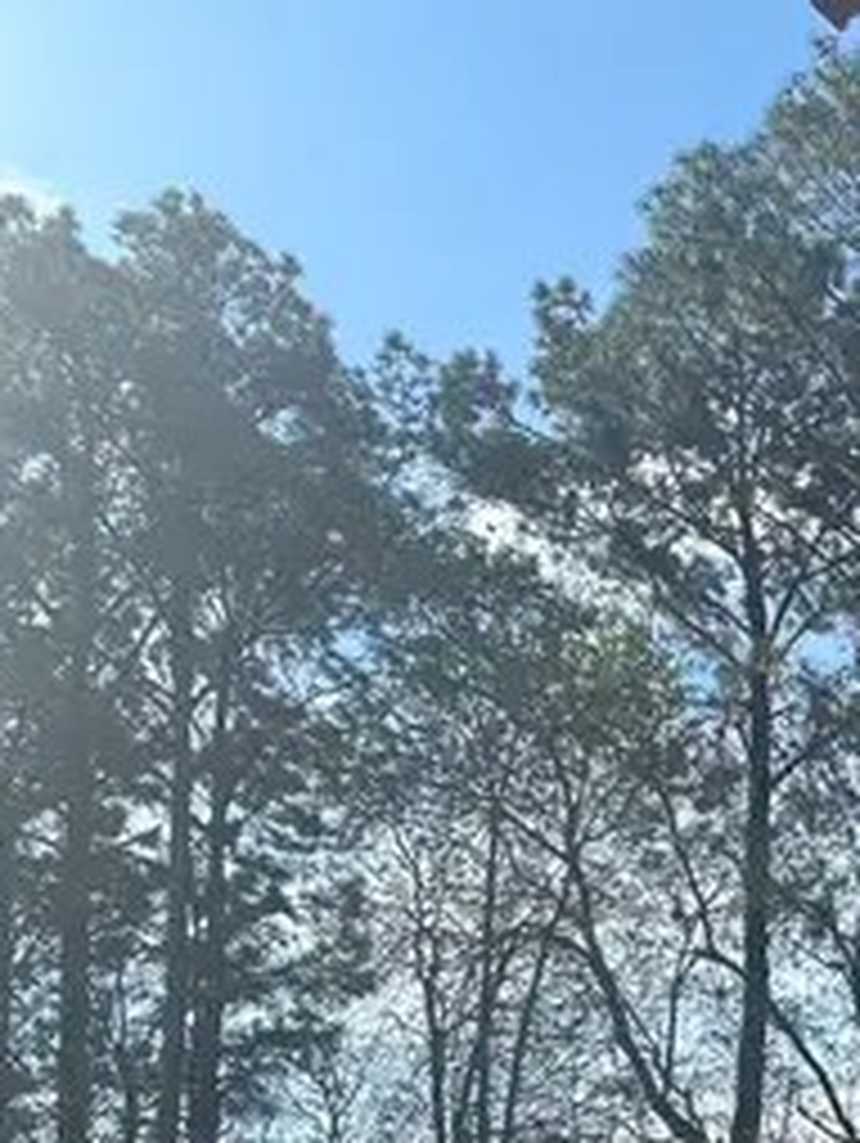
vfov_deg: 24.9
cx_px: 1220
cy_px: 1105
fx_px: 2480
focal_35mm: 75
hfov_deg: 17.9
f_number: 1.5
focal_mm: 5.7
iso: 50
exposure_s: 1/2632
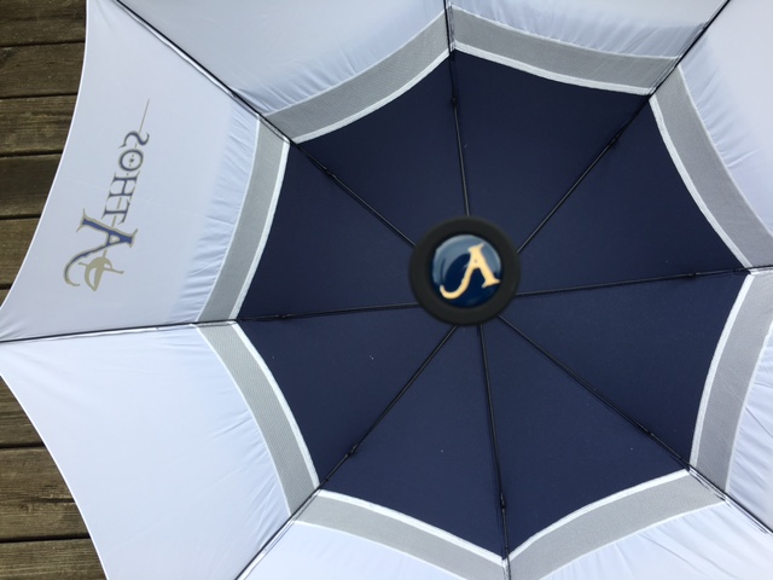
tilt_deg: -65.4
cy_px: 290
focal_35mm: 29
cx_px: 386
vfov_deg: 48.2
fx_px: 648
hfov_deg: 61.7
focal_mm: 4.15
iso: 25
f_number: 2.2
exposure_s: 1/170
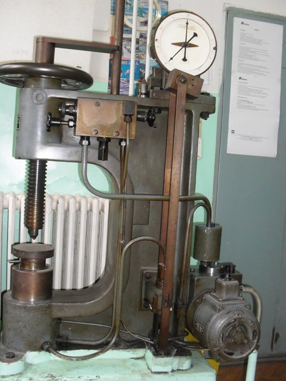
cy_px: 194
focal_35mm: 39
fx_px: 430
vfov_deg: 47.9
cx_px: 141
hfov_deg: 36.8
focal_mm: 6.3
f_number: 2.8
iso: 200
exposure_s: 1/45
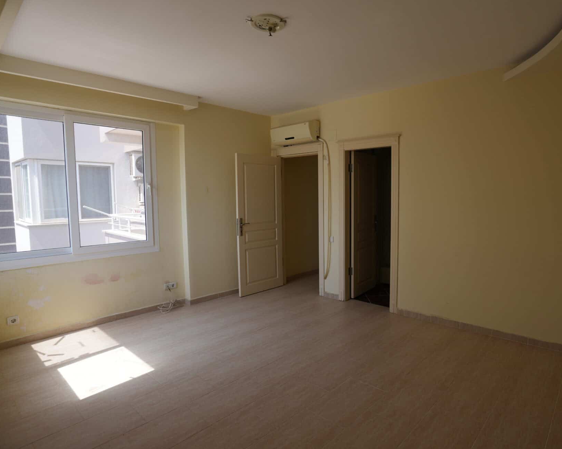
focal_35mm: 20
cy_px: 223
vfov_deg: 68.1
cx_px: 339
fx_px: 333
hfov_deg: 79.4
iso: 100
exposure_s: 1/160
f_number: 4
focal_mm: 17
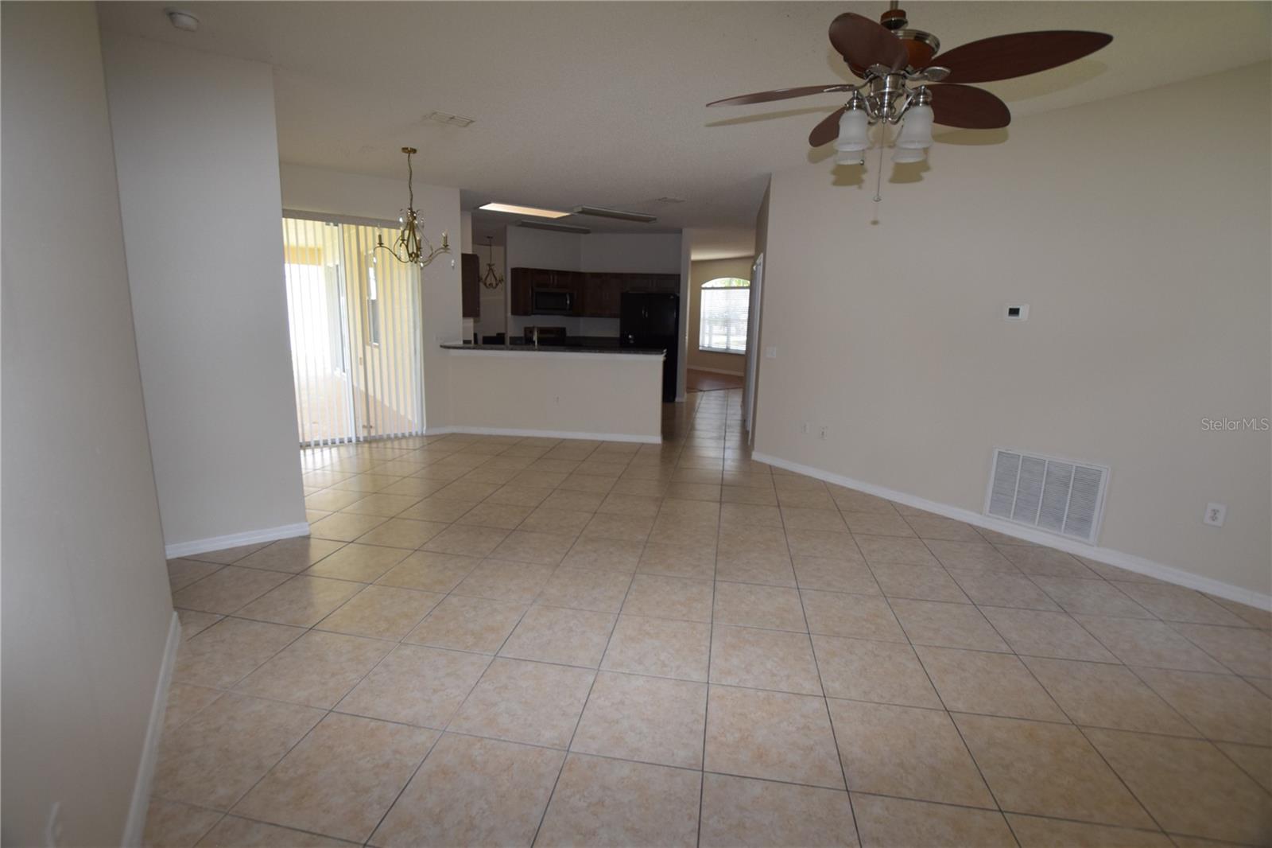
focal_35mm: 15
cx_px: 636
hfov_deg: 100.4
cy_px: 424
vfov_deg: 77.3
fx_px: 530
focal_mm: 10
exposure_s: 1/125
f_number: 5.6
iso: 560
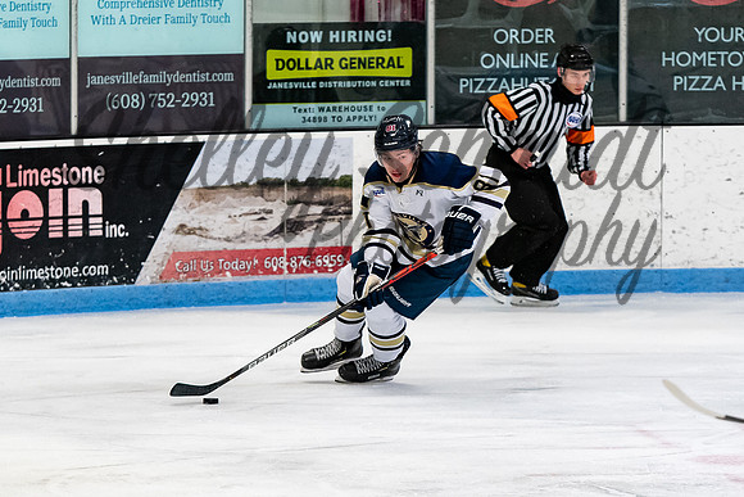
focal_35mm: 355
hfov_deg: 5.8
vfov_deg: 3.9
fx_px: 7338
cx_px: 416
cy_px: 232
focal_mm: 150
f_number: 3.2
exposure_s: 1/800
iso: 2000
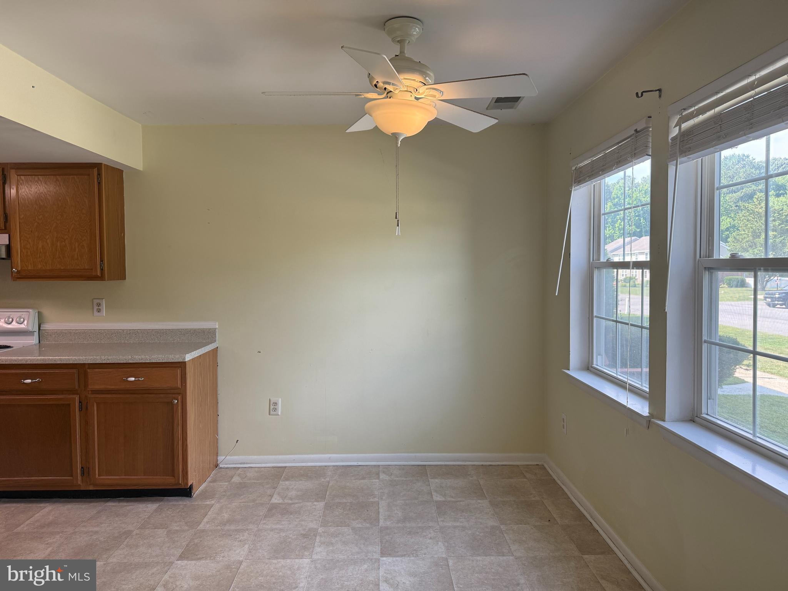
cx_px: 394
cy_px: 296
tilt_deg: -2.3
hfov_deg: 71.6
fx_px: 546
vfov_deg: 56.8
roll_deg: +0.2
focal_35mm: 24
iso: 100
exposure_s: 1/232
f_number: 1.78
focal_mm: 6.76
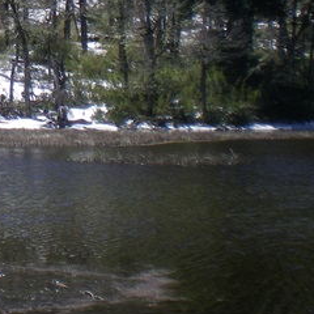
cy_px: -71
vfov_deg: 15.0
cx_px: -165
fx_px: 1149
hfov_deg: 14.5
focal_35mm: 112
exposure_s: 1/408
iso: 50
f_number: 4.6
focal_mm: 6.3
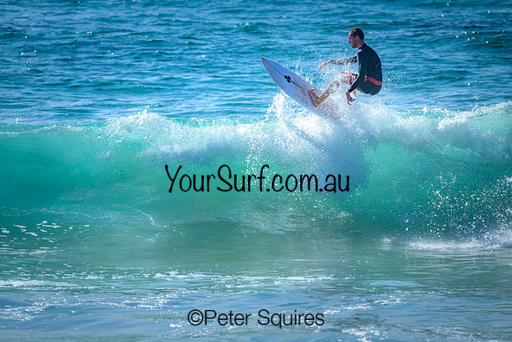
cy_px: 171
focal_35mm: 800
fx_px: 11380
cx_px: 256
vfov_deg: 1.7
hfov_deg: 2.6
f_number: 6.3
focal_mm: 800
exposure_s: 1/3200
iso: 250
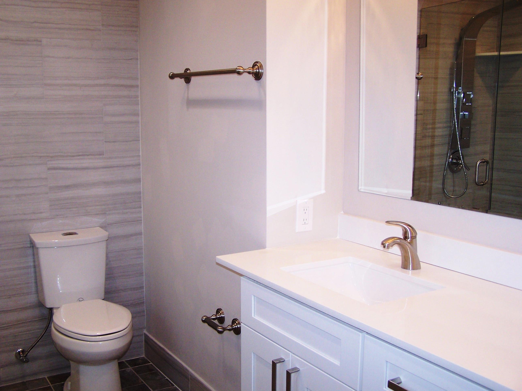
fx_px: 573
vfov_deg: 37.7
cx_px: 261
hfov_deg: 49.0
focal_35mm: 38
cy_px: 196
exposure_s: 1/60
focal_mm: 6.3
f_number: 2.8
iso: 140
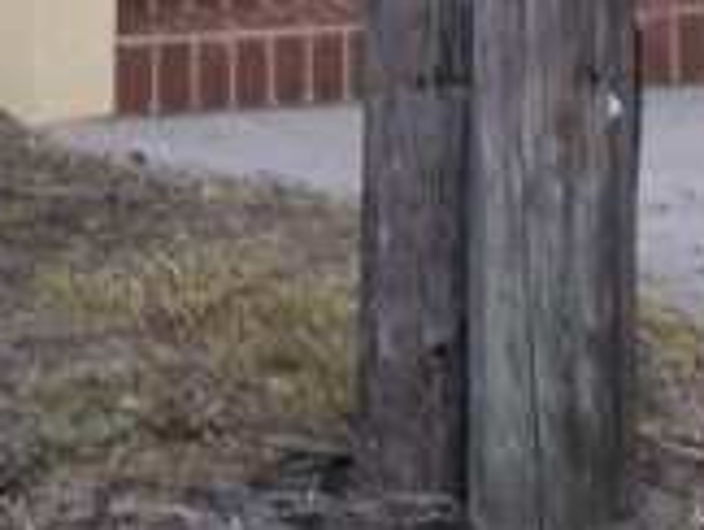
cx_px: 0
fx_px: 2913
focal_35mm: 143
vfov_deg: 9.8
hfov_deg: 13.6
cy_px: -437
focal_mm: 4.1
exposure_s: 1/40
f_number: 3.3
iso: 80
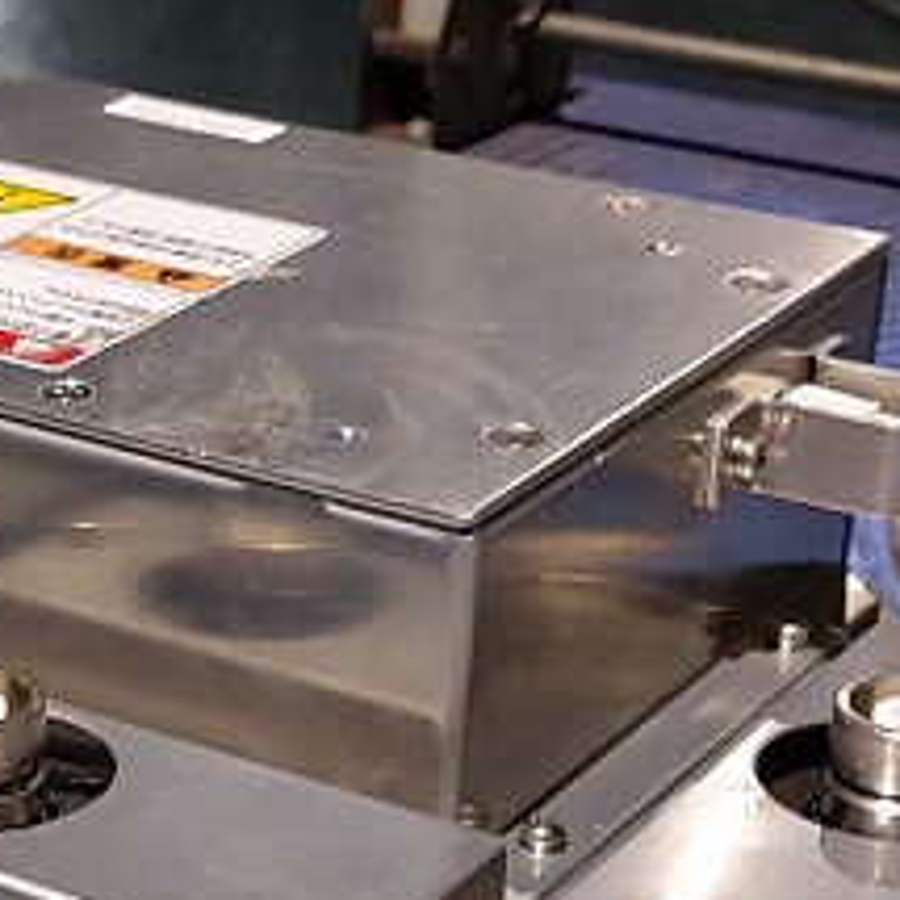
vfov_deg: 16.0
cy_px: 1059
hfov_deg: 16.4
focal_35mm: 105
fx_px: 3089
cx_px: 138
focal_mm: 4.58
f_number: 2
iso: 200
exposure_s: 1/33
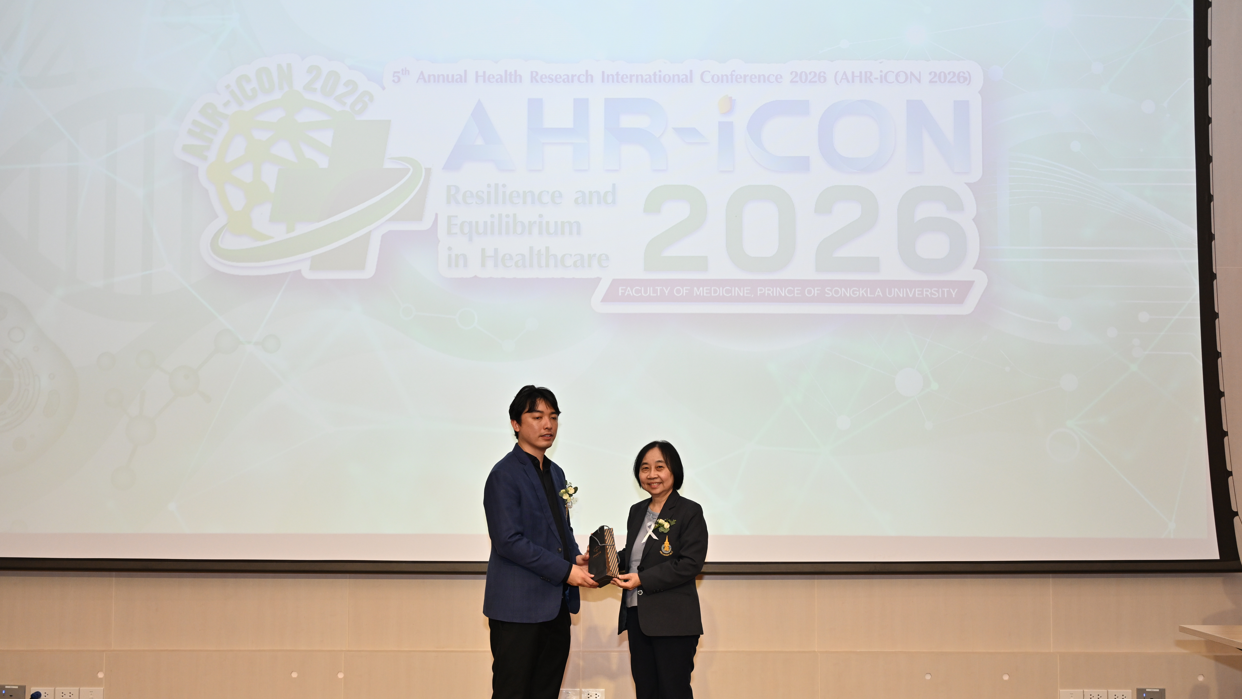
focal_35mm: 34
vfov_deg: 35.0
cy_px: 420
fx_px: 1104
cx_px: 617
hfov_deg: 58.7
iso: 800
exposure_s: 1/200
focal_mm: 31.5
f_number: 4
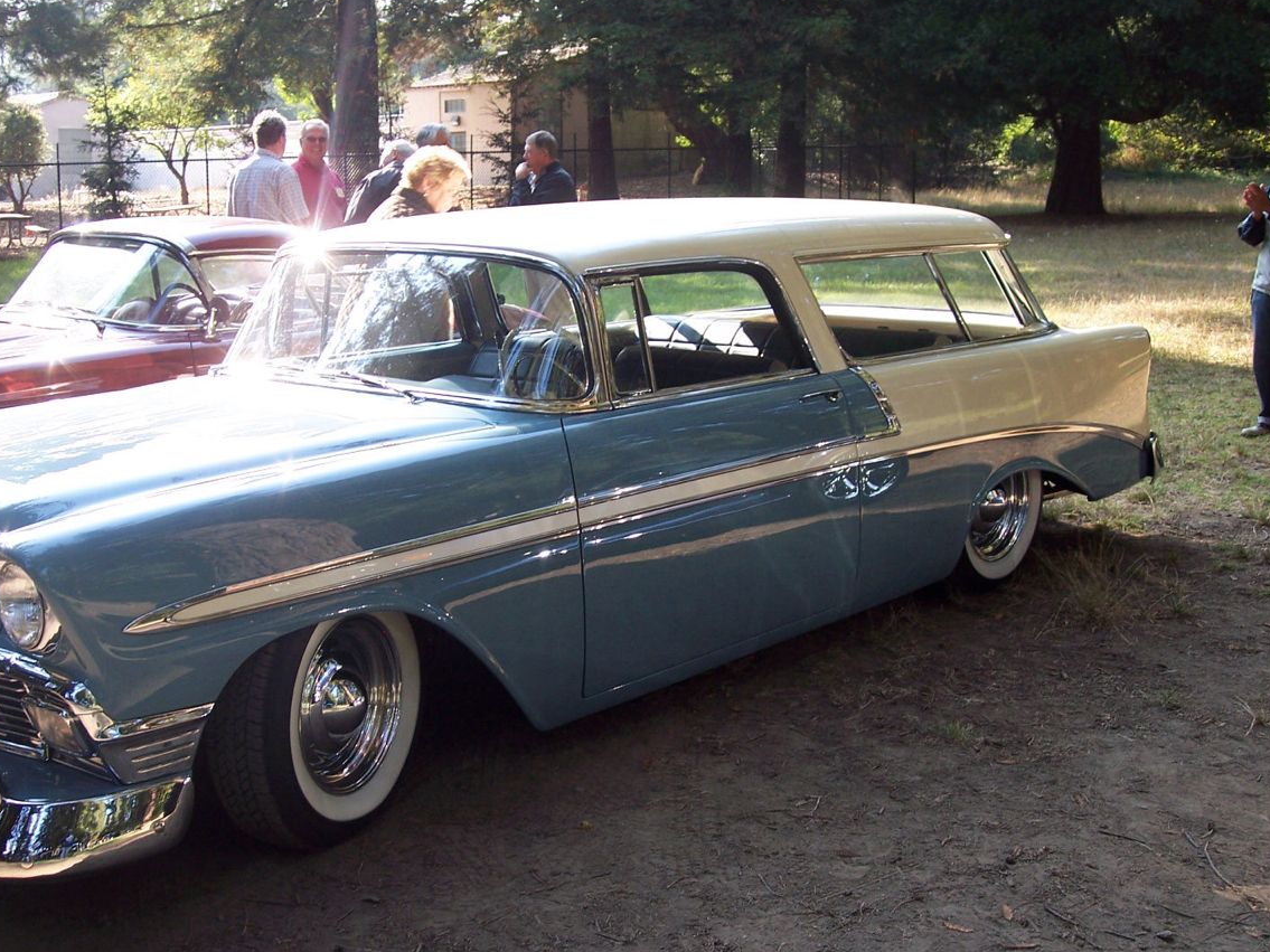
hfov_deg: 42.9
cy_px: 434
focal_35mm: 44
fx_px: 1614
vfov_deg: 32.8
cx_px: 559
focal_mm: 8
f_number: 3.4
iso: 100
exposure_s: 1/90
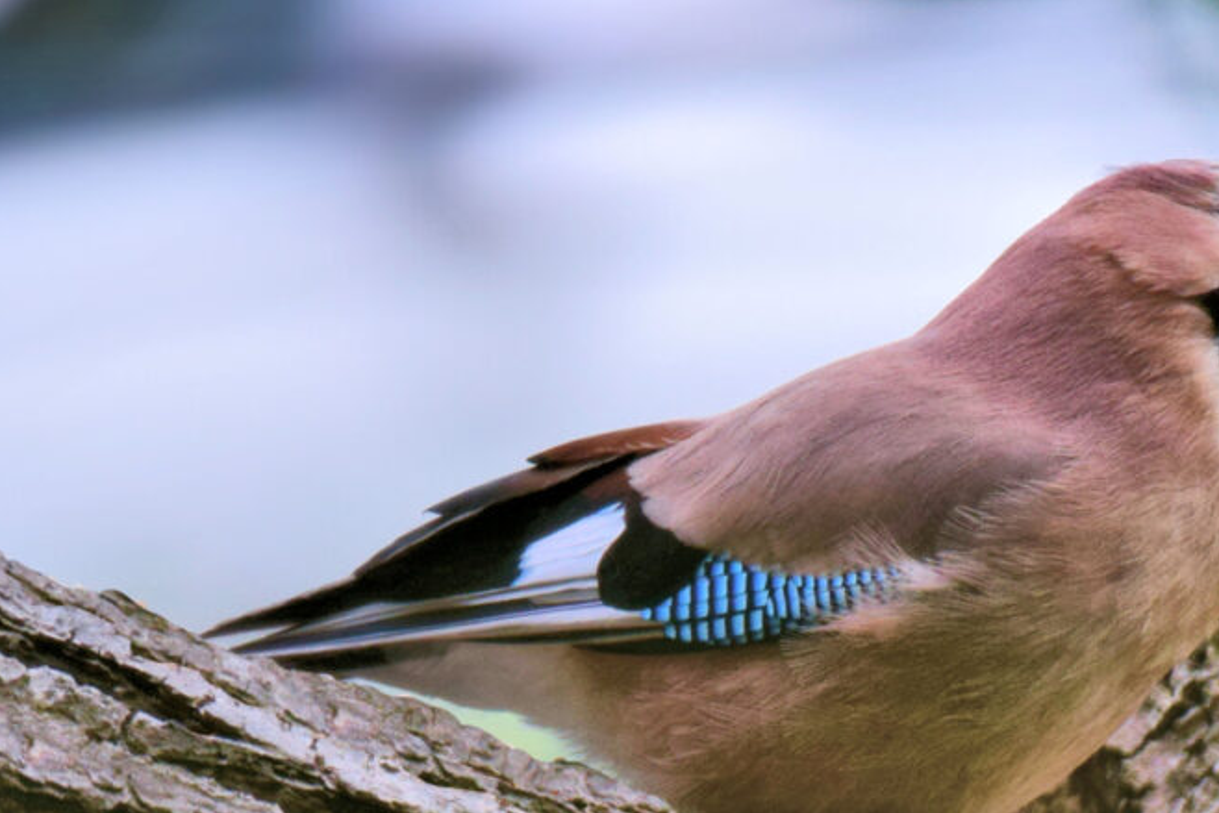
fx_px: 35560
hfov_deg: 2.0
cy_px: 542
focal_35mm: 1050
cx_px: 899
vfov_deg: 1.3
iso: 640
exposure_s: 1/180
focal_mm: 450
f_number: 5.6
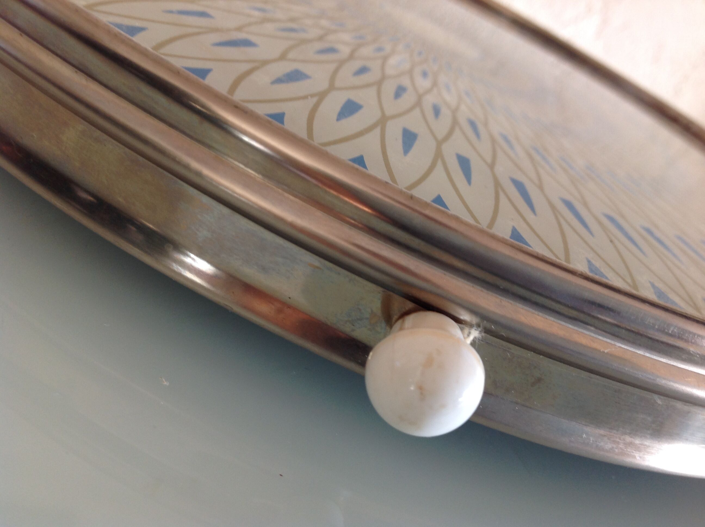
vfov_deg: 40.6
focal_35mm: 35
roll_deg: -29.0
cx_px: 352
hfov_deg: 52.7
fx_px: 712
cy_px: 264
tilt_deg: -27.6
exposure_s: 1/15
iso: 50
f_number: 2.4
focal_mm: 4.28
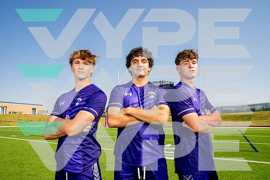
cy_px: 90
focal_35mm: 24
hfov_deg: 73.7
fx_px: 180
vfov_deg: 53.2
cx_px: 135
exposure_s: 1/125
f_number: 7.1
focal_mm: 24
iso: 50
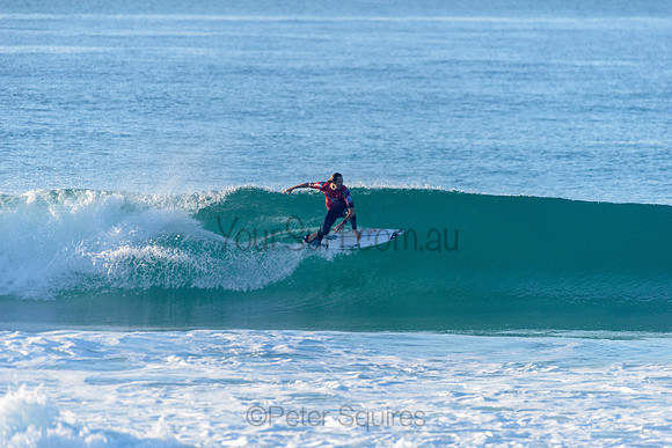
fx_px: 9337
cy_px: 224
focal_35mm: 500
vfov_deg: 2.8
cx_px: 336
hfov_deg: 4.1
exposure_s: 1/2000
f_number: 5.6
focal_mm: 500
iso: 400
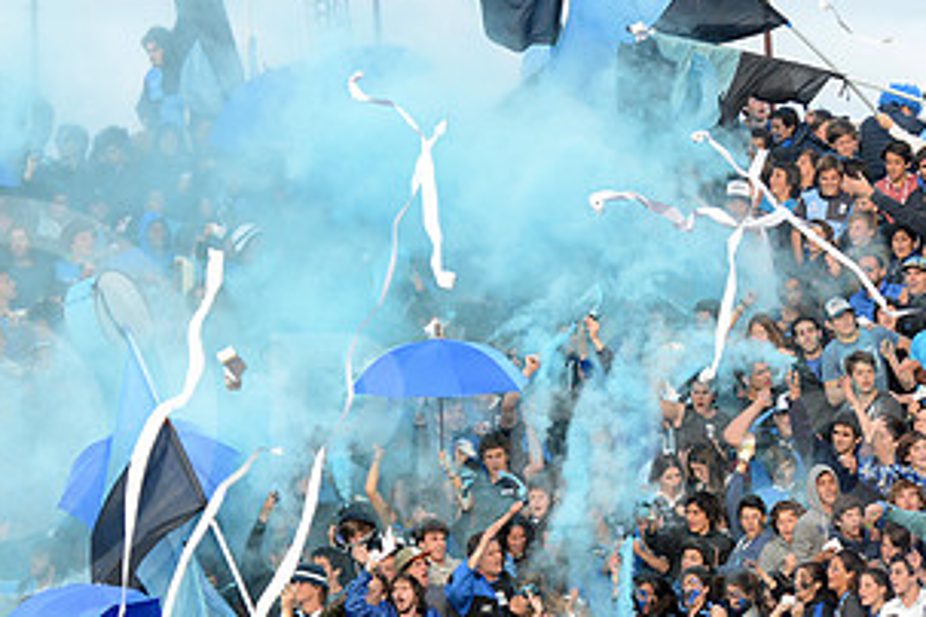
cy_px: 423
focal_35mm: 258
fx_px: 6636
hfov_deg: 8.0
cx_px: 516
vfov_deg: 5.3
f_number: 4
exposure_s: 1/800
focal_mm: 135
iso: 640
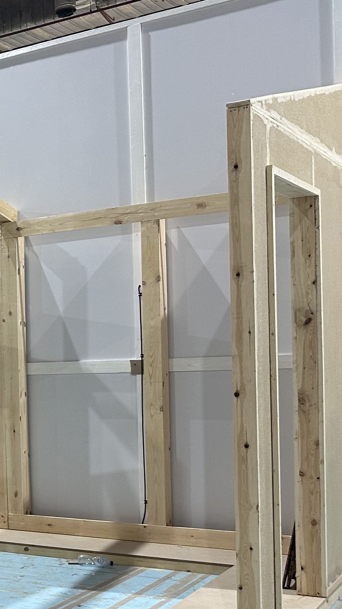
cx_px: -264
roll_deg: +2.5
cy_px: 387
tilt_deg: -1.3
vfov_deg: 35.2
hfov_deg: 17.0
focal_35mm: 59
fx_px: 951
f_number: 1.78
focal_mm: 6.86
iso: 160
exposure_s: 1/50
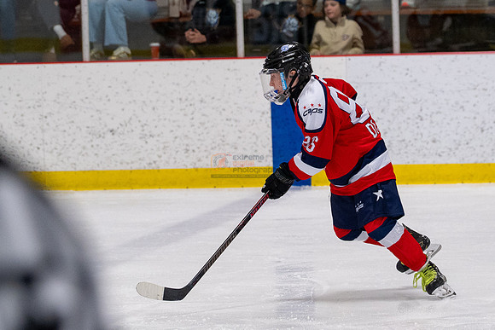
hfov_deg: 8.9
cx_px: 357
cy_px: 92
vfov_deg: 6.0
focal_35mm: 231
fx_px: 3171
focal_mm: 107
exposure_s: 1/800
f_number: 3.2
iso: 2000
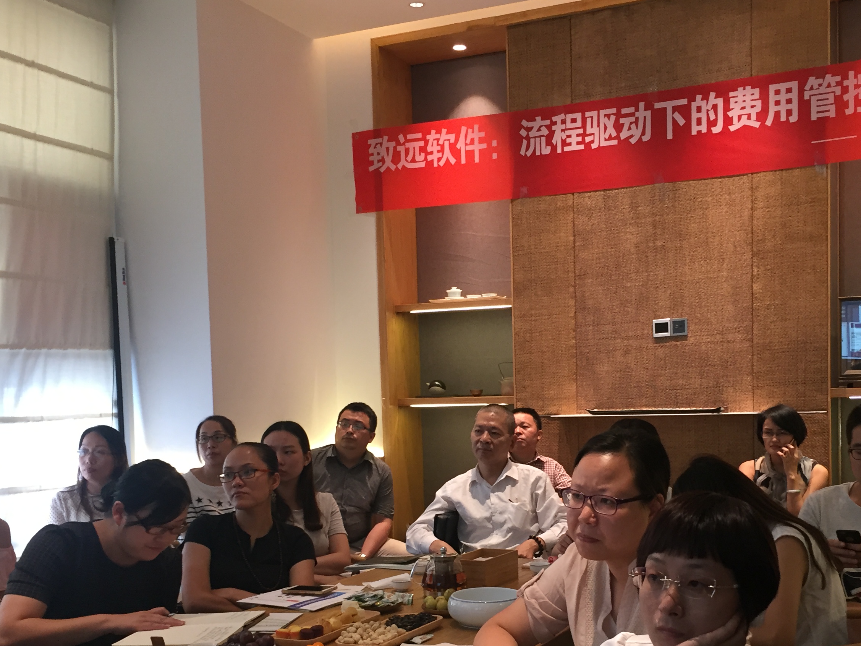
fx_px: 1045
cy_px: 439
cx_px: 501
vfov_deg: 34.0
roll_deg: +0.9
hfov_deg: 44.6
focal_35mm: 42
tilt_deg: -2.9
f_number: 2.2
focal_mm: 4.15
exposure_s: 1/33
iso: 125
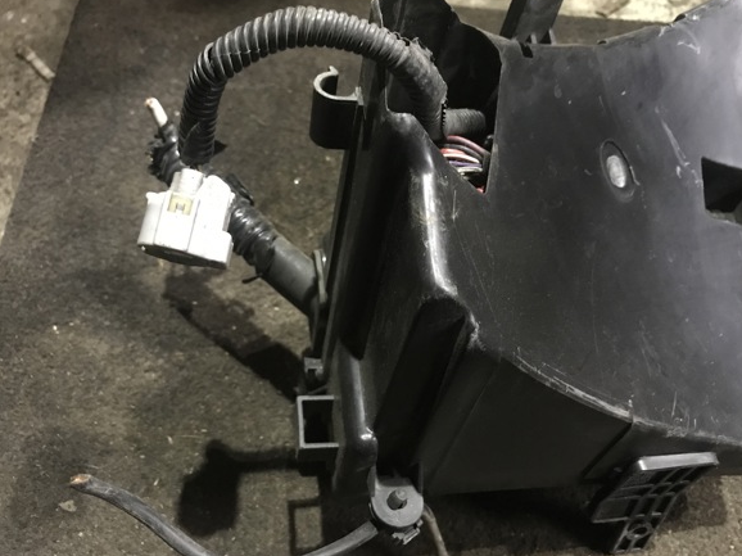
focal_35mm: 31
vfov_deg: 45.4
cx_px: 367
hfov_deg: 58.4
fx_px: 664
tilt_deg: -62.8
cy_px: 270
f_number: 1.8
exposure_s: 1/4
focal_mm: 3.99
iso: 100
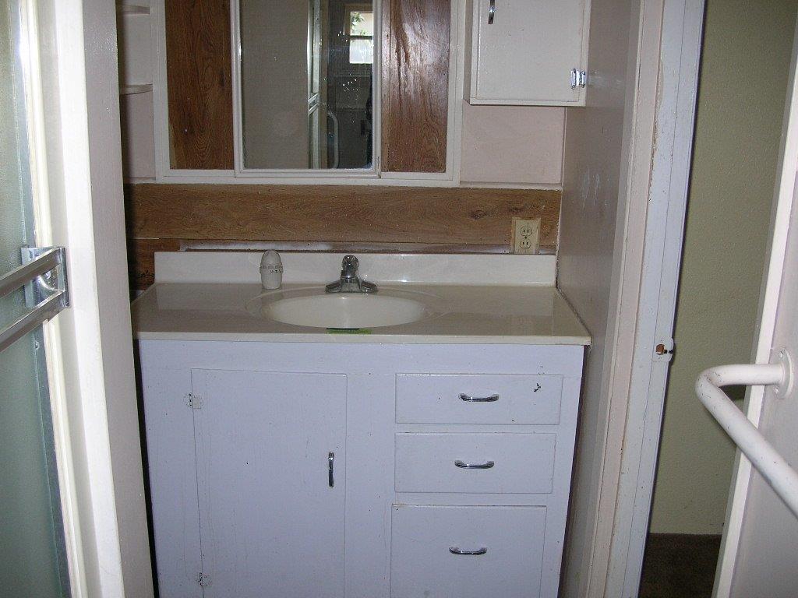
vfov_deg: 39.7
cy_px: 299
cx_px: 399
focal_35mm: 36
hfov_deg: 51.4
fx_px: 830
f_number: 2.7
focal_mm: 6
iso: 50
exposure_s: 1/60.1
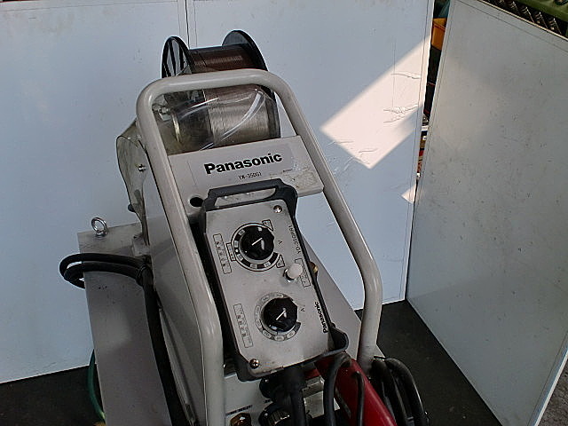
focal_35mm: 35
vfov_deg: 40.7
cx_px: 284
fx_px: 574
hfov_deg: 52.6
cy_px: 213
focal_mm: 6.3
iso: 64
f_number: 3.1
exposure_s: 1/160
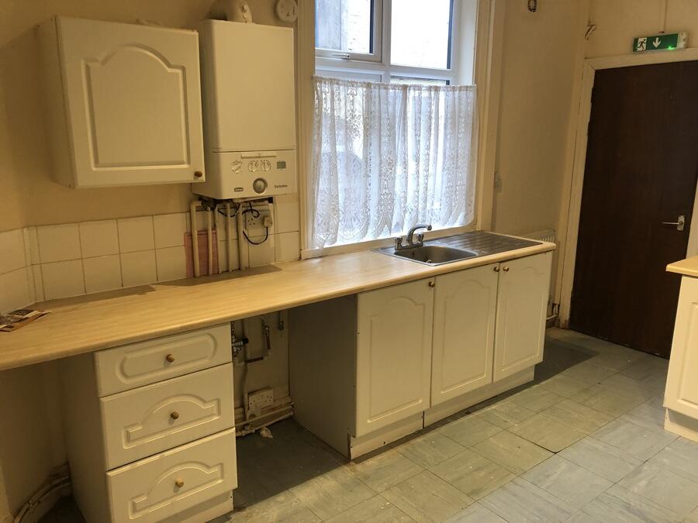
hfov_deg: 63.4
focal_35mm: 28
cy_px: 262
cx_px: 349
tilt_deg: -14.1
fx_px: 565
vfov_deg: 49.7
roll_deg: +0.3
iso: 32
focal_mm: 4
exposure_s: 1/25
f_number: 1.8
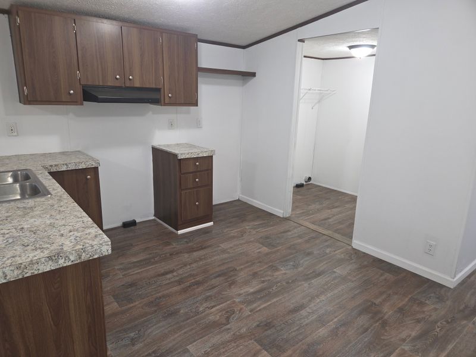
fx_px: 316
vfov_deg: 58.9
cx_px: 238
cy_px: 178
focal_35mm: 23
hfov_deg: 73.9
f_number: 1.8
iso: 100
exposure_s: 1/24
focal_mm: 5.4
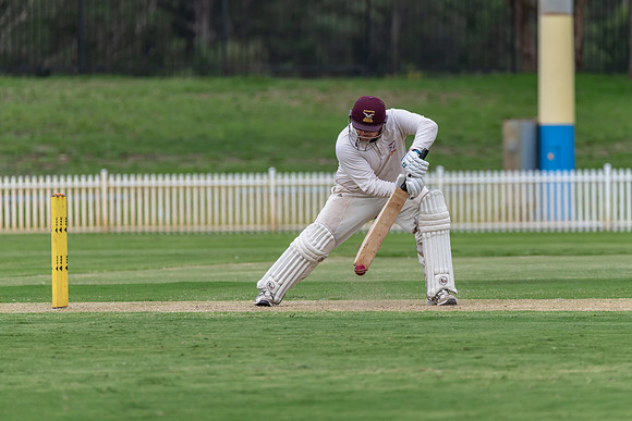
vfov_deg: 3.0
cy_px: 188
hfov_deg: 4.4
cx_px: 350
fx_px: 8168
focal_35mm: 465
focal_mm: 420
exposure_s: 1/1250
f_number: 6.3
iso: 500
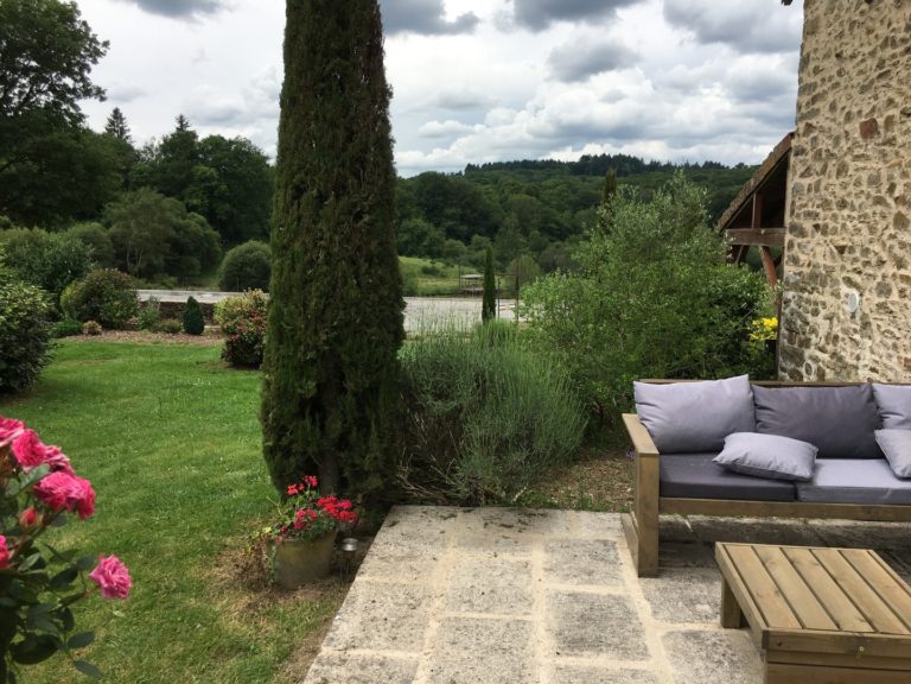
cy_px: 342
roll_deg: -1.1
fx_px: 763
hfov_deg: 61.7
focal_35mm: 29
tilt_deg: -7.7
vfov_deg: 48.2
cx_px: 456
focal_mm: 4.15
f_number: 2.2
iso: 25
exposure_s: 1/1350
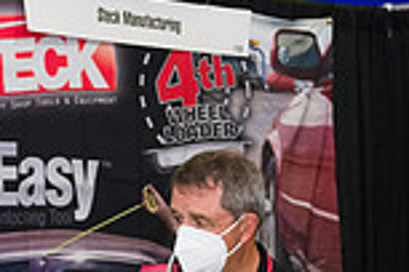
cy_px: 361
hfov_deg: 13.5
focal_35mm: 152
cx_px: 203
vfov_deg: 8.9
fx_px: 1727
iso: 1000
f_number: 3.2
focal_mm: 40
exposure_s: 1/125
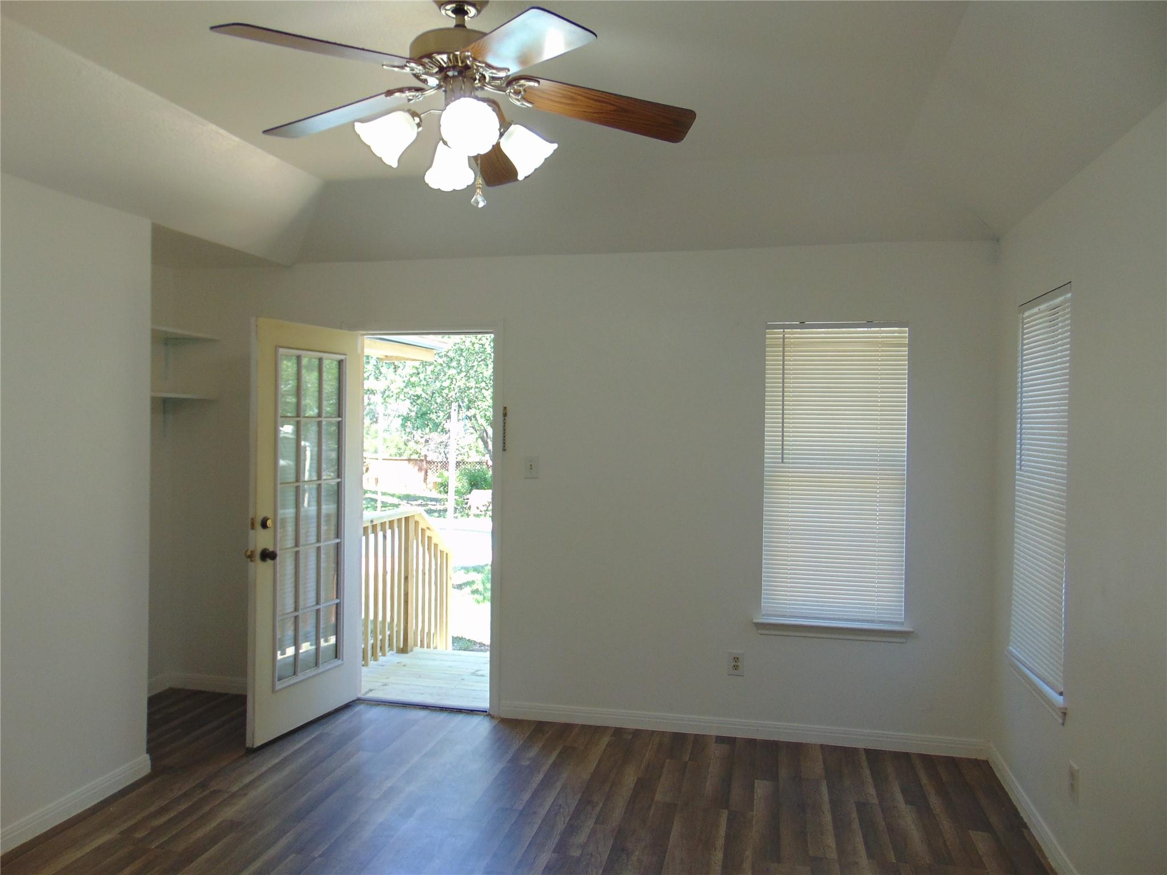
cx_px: 584
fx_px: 843
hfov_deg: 69.4
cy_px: 438
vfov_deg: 54.9
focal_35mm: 25
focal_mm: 4.5
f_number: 3
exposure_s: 1/60
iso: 80
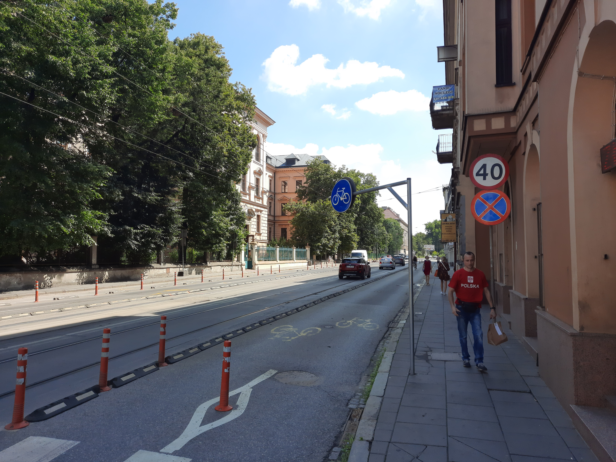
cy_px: 231
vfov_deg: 54.9
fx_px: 445
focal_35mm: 25
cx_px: 308
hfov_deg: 69.4
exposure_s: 1/525
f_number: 2
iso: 40
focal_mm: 4.6
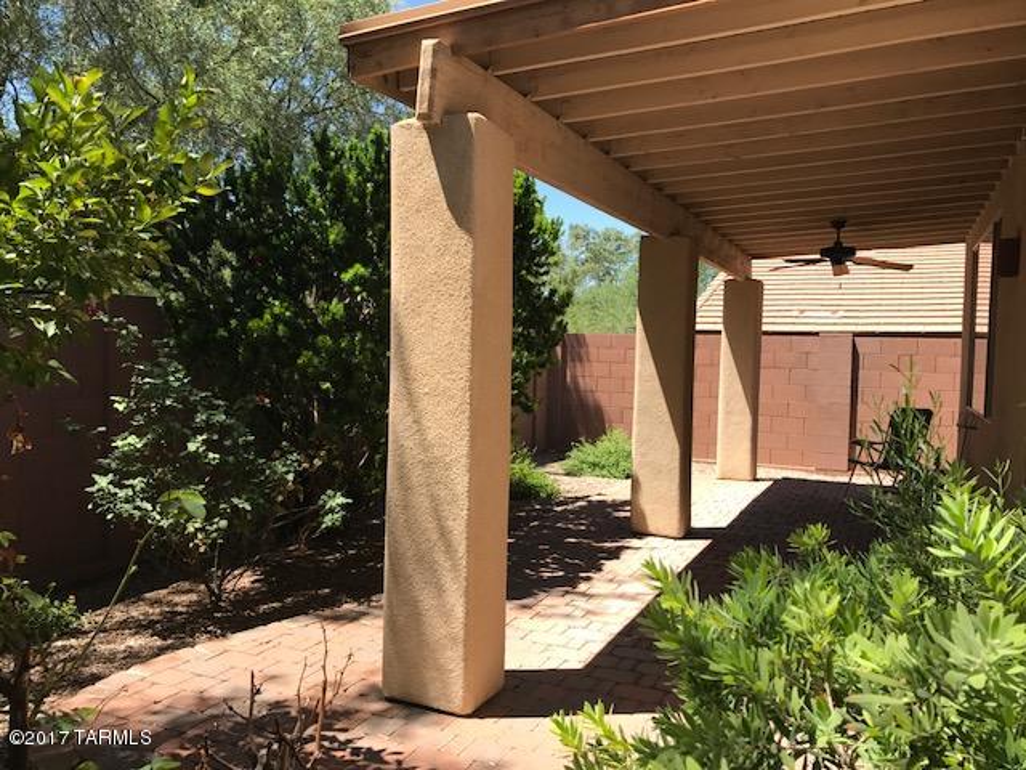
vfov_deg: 49.7
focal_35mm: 28
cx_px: 513
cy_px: 385
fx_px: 830
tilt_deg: -2.7
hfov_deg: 63.4
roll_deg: -2.0
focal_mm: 3.99
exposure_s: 1/921
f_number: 1.8
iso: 20
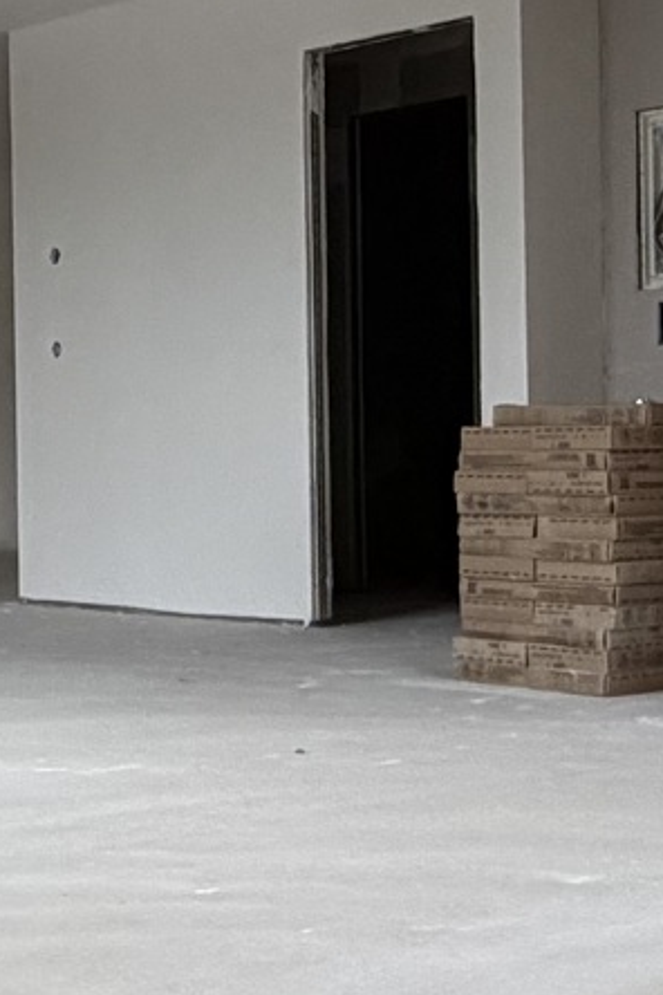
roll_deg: +1.5
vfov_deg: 24.2
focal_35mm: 84
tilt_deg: -1.1
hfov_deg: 16.2
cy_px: 446
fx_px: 2320
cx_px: 202
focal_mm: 2.22
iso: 250
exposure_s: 1/121
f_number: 2.2
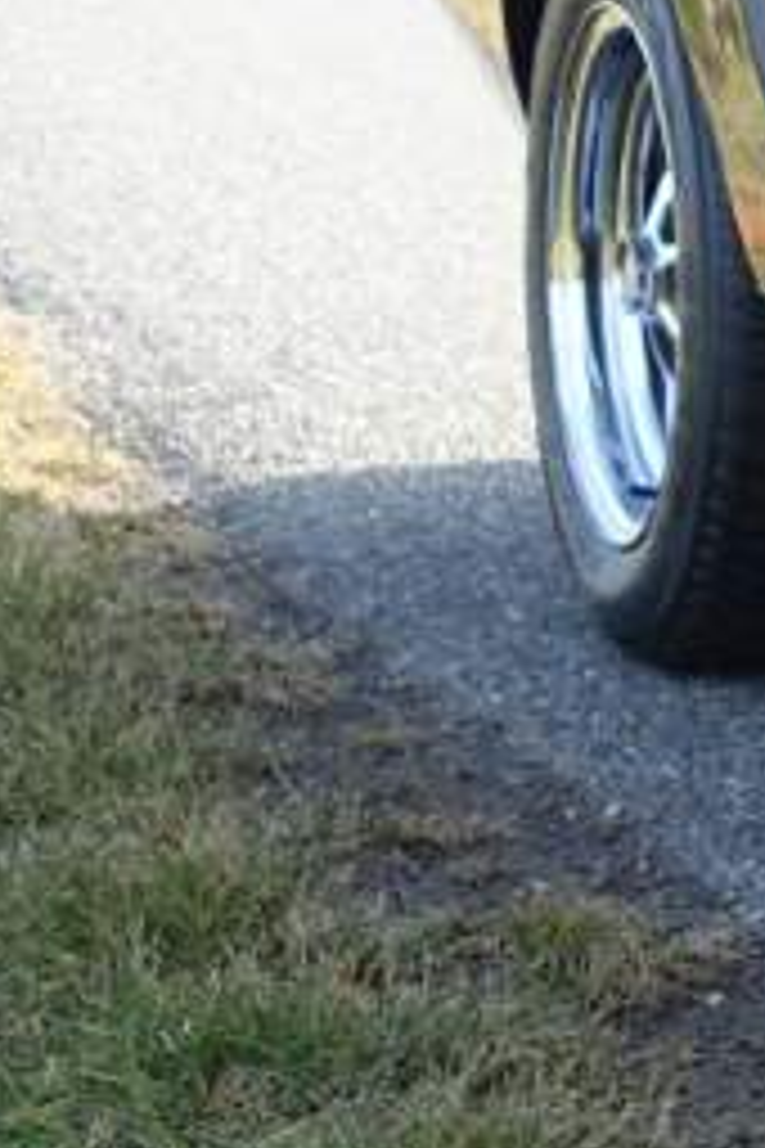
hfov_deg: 7.9
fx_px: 4462
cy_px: 387
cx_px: 2565
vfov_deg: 14.6
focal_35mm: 140
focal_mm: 11.45
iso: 125
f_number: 4
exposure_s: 1/125
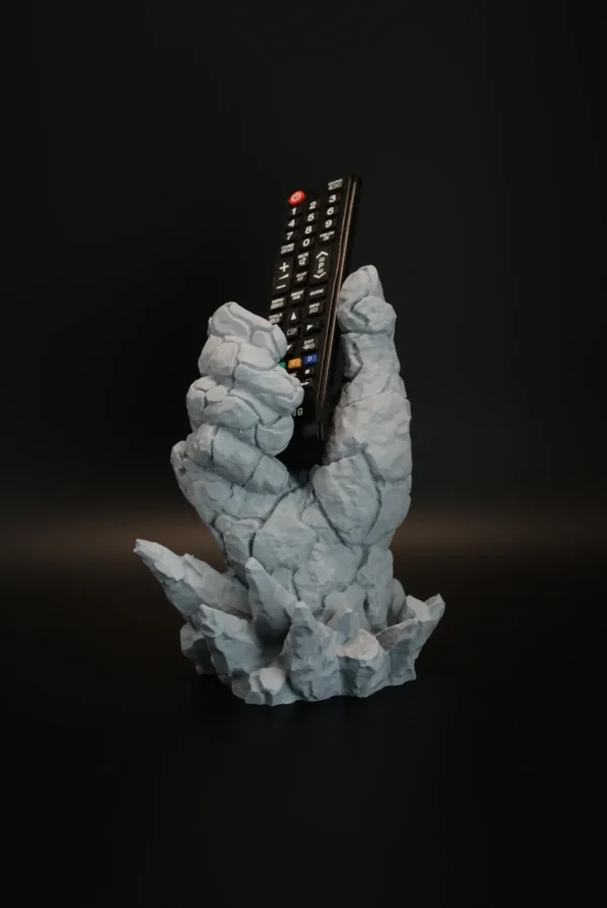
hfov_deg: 28.1
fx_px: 1212
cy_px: 454
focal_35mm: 48
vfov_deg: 41.1
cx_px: 304
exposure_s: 1/100
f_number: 5
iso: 400
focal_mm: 32
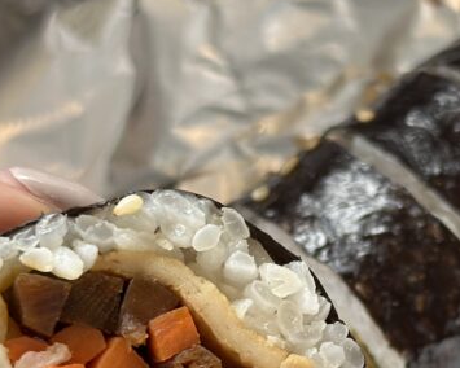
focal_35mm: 135
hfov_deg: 14.3
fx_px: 1838
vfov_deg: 11.4
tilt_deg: -61.1
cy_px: 286
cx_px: 279
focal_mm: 6.86
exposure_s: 1/121
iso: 80
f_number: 1.78
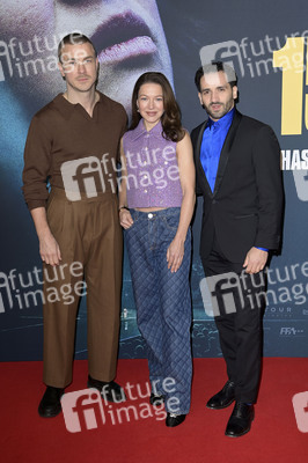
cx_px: 154
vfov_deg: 41.1
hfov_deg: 28.0
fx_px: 617
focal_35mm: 48
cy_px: 232
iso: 640
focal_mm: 48
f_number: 5.6
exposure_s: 1/250
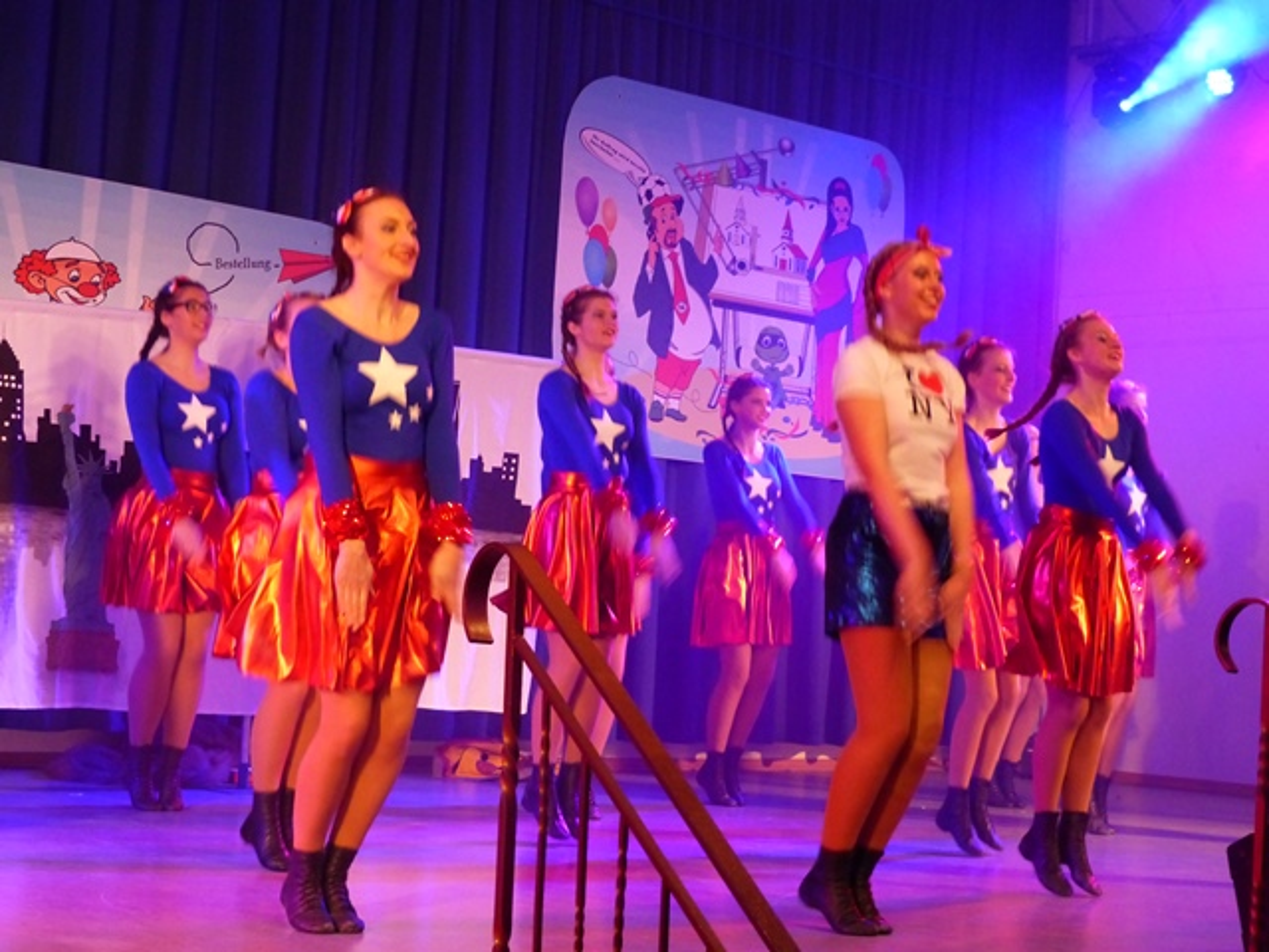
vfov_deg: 21.3
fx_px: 2529
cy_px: 476
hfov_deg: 28.2
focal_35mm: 69
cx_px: 634
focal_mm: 12.5
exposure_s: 1/60
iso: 800
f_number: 2.8
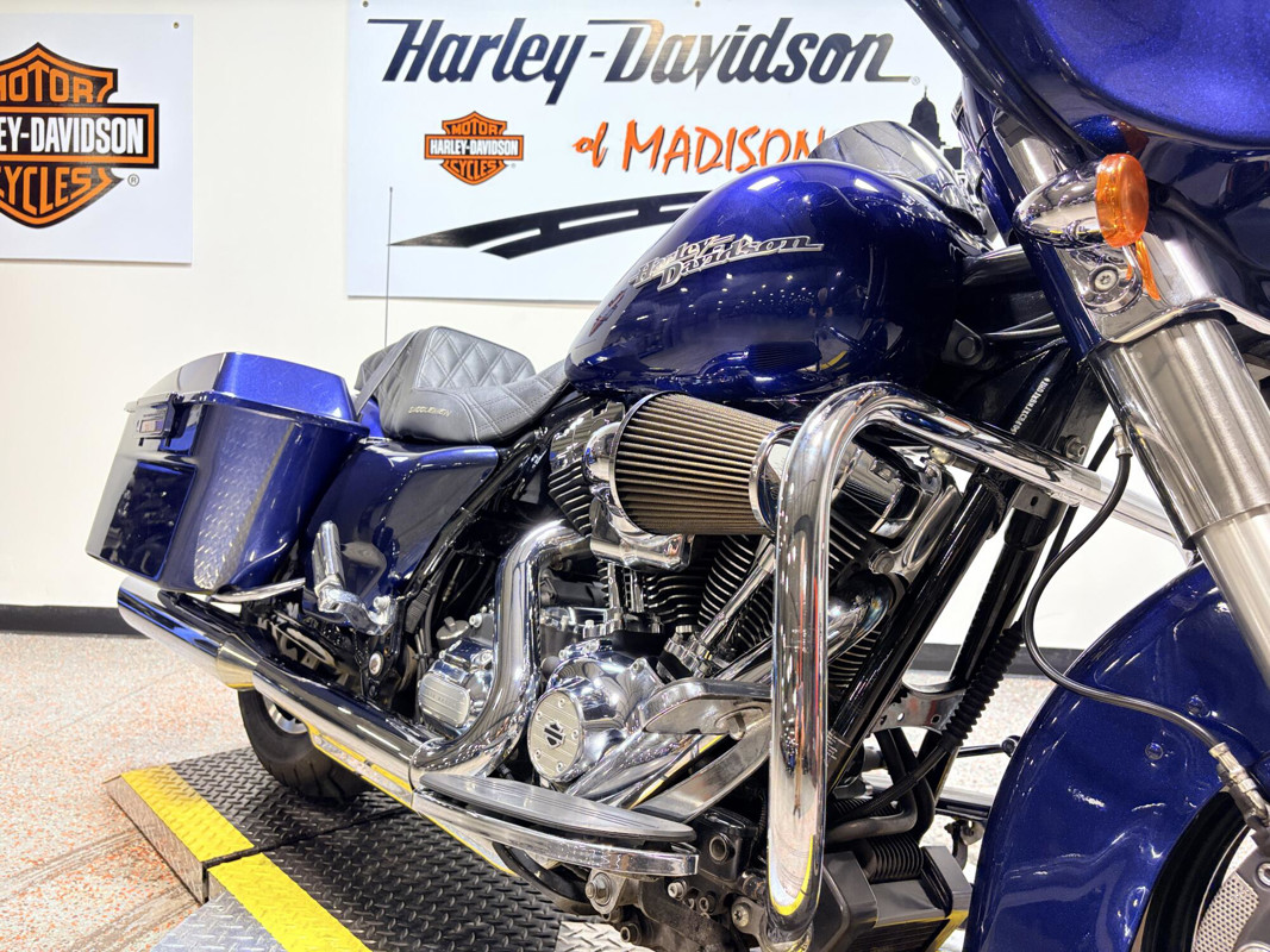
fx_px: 954
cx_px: 635
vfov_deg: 53.1
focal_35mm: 26
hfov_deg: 67.3
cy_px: 476
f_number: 1.6
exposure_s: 1/120
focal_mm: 5.96
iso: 80
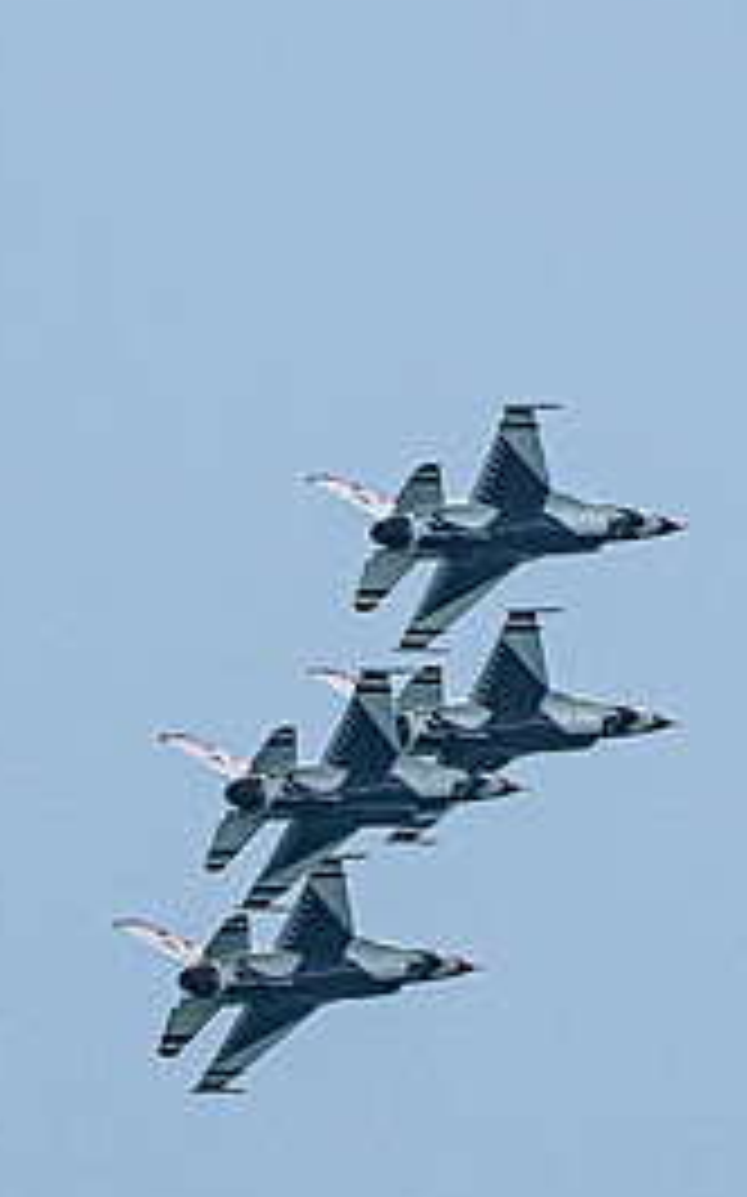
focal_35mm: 1714
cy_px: 829
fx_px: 55891
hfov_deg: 0.8
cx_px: 449
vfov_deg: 1.2
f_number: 10
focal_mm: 400
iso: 800
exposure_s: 1/1600
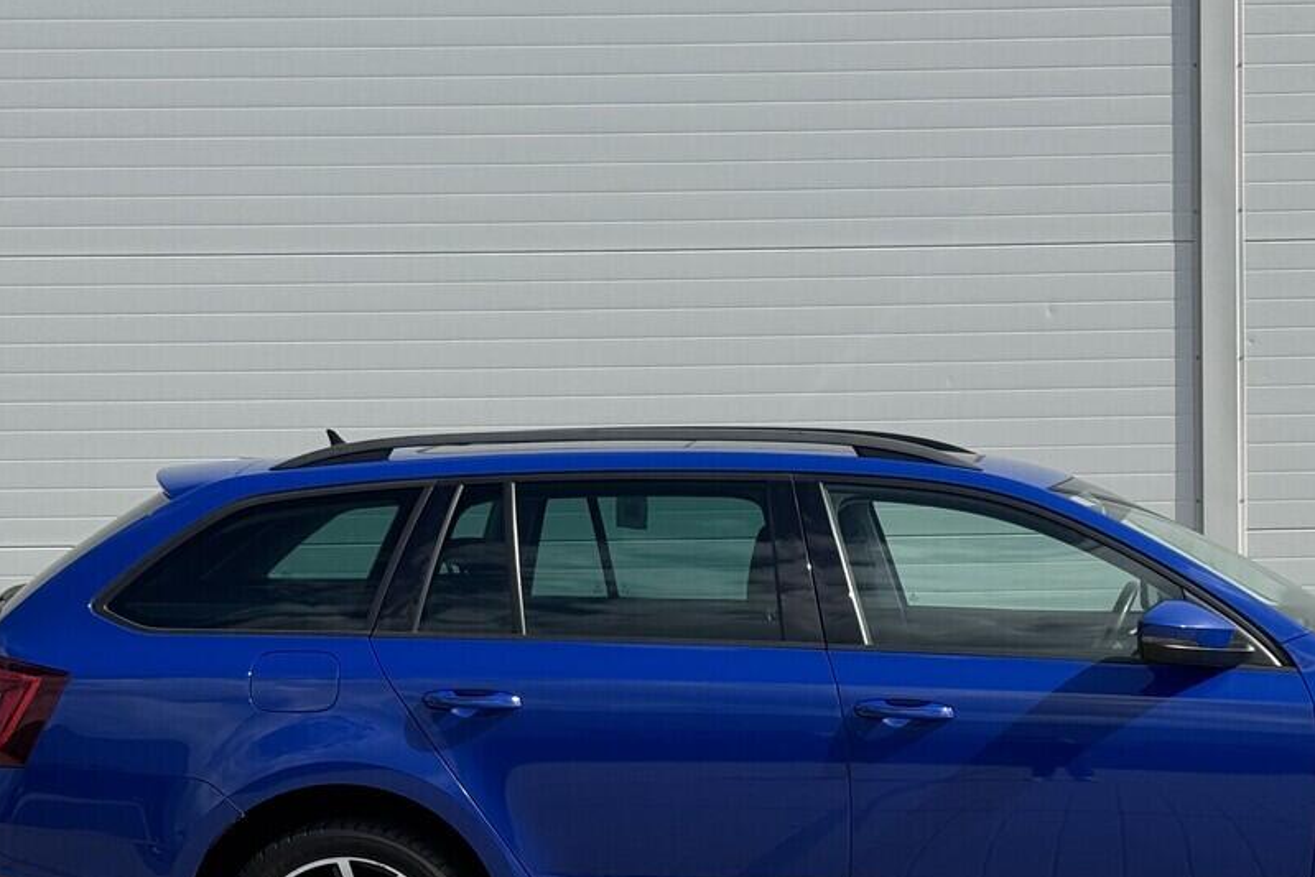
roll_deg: +0.4
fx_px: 3288
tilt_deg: -4.5
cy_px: 724
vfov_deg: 15.1
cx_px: 960
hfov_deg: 22.4
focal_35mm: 90
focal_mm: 6.76
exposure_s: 1/4608
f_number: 1.78
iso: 64
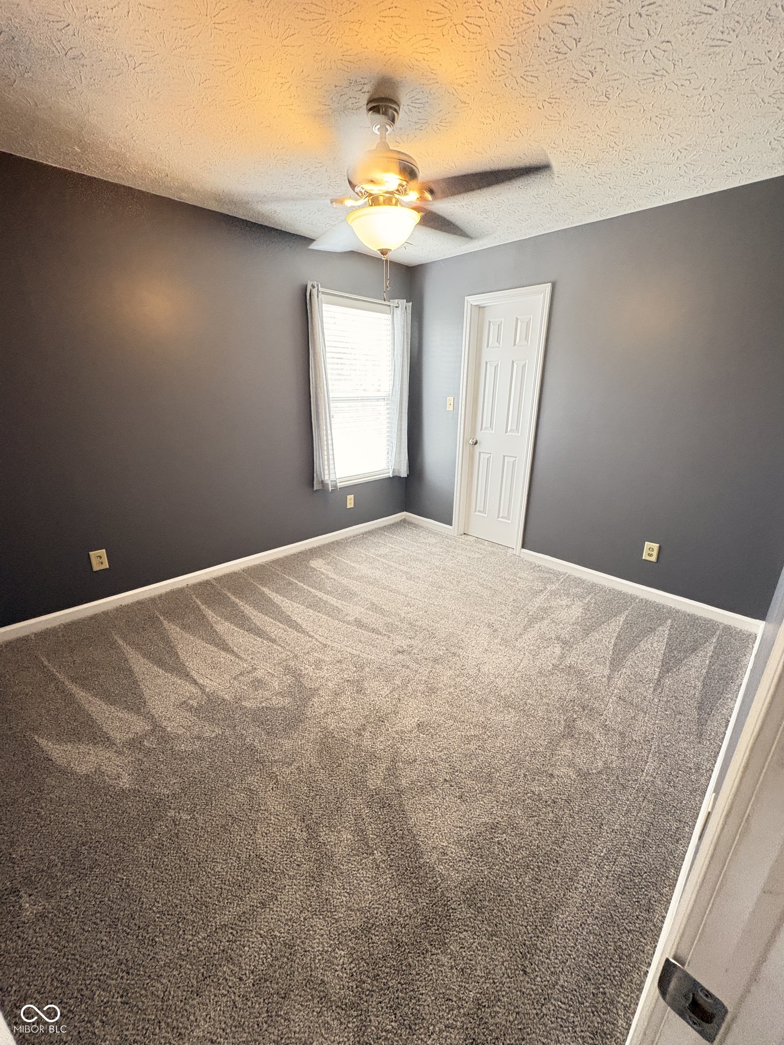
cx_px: 392
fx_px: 423
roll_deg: -0.8
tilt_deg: -18.7
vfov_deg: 102.1
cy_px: 522
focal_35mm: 14
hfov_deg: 85.7
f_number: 2.2
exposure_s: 1/60
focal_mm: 2.22
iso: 640
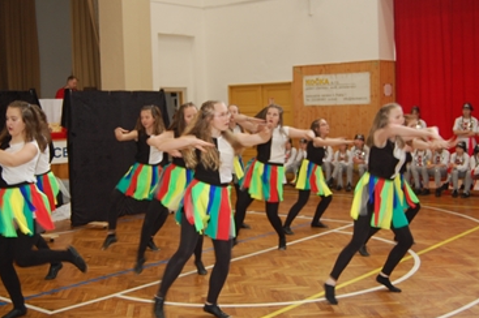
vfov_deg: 27.5
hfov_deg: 40.3
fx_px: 651
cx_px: 213
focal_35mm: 49
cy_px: 146
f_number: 4
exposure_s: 1/60
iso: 400
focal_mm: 24
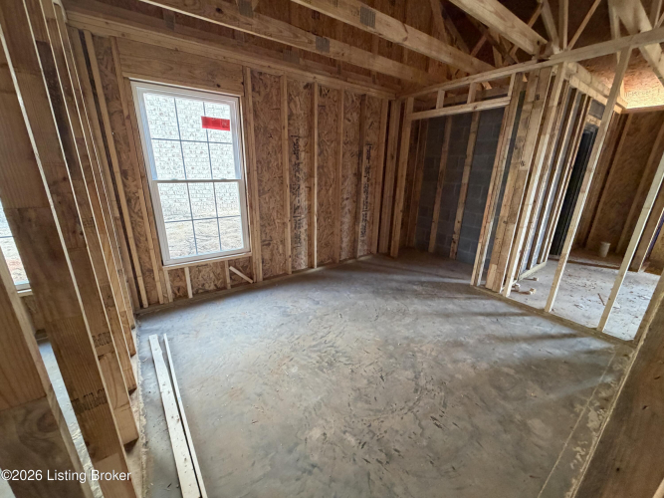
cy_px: 249
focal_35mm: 14
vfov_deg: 85.7
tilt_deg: -17.8
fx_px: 268
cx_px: 332
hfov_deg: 102.1
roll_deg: -1.1
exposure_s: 1/67
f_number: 2.2
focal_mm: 2.22
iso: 320
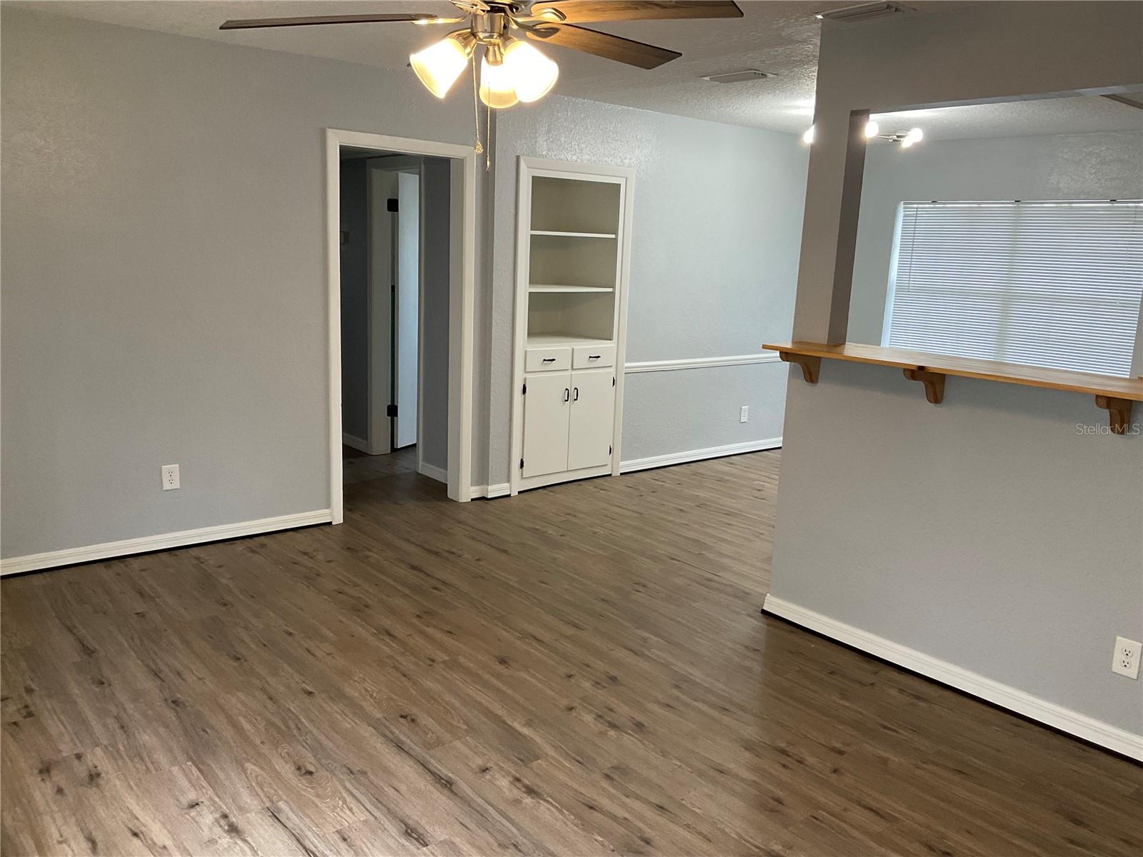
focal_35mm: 29
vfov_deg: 48.2
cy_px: 428
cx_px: 572
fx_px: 958
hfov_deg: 61.7
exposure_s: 1/60
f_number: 1.8
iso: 64
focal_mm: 3
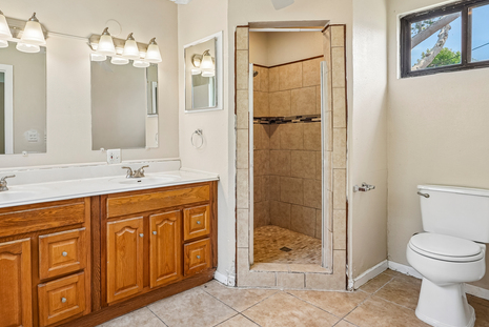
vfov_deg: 55.5
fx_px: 308
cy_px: 134
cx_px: 196
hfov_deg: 75.9
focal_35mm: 23
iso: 320
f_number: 8
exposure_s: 1/30
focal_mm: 16.5
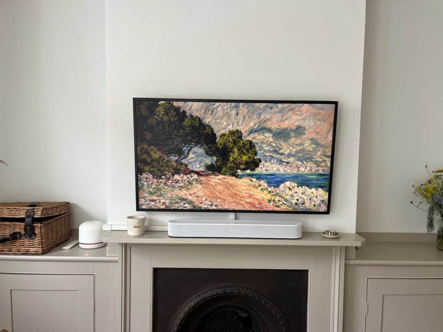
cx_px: 222
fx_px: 333
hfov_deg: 67.3
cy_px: 166
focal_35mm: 26
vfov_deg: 53.1
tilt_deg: -4.0
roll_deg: -0.6
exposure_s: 1/60
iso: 64
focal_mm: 5.1
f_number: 1.6
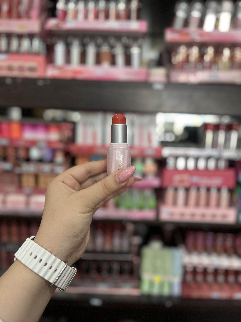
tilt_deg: -10.8
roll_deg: -2.5
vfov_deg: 67.3
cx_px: 120
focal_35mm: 26
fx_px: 241
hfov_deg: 53.1
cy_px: 161
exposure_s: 1/100
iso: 125
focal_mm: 5.1
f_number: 1.6
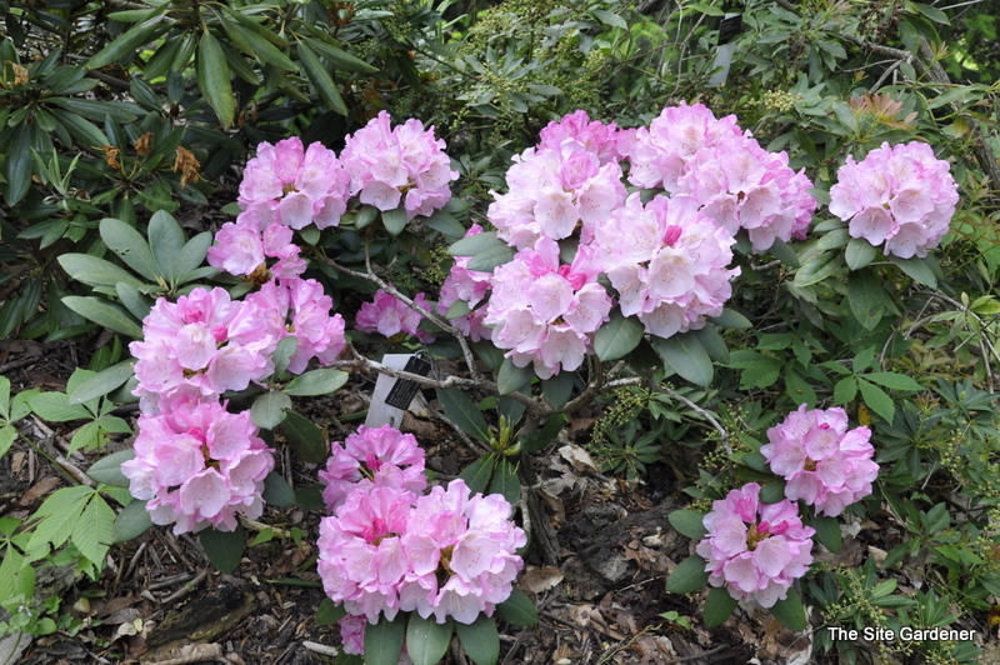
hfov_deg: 51.3
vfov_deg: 35.4
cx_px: 500
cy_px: 332
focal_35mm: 38
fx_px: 1041
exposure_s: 1/60
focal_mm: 25
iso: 200
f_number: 8
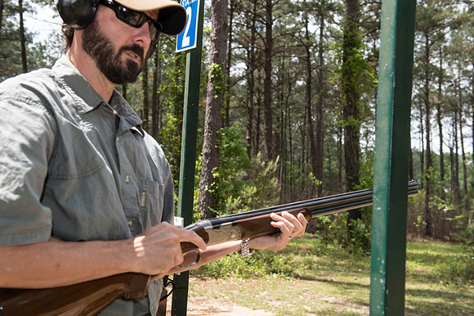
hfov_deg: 43.6
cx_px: 237
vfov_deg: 29.8
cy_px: 158
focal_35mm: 45
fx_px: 592
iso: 160
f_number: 7.1
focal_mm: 45
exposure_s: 1/160
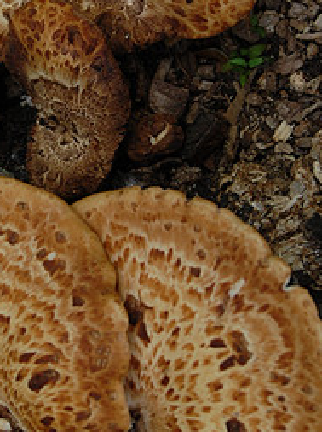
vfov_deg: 14.2
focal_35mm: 139
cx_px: 34
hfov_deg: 10.6
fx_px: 1728
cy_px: 154
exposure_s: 1/250
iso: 200
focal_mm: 42
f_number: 8
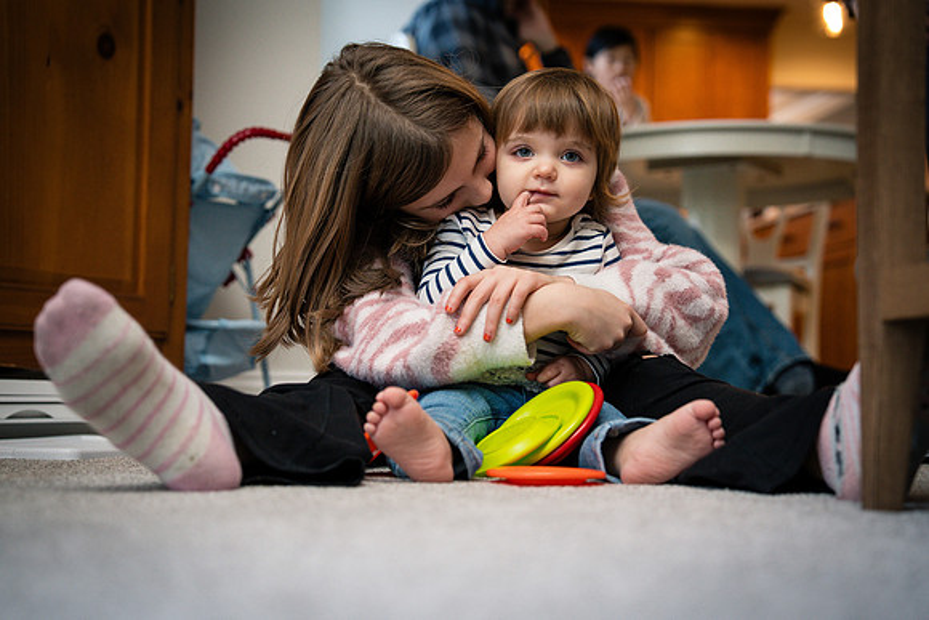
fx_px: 1356
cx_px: 457
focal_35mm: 53
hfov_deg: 37.8
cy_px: 310
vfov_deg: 25.7
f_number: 2.8
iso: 1250
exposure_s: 1/250
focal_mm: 51
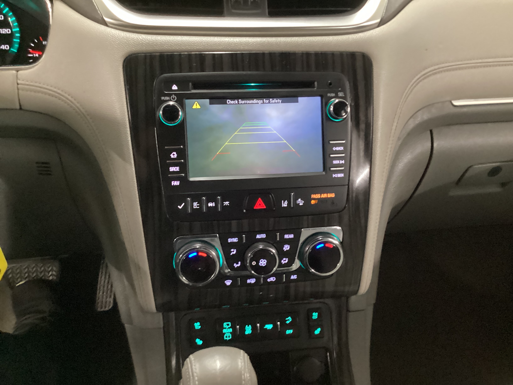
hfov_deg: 58.4
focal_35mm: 31
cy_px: 192
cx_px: 256
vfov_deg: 45.4
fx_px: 459
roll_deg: -1.7
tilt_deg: -30.0
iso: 640
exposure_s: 1/20
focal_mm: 3.3
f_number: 2.4
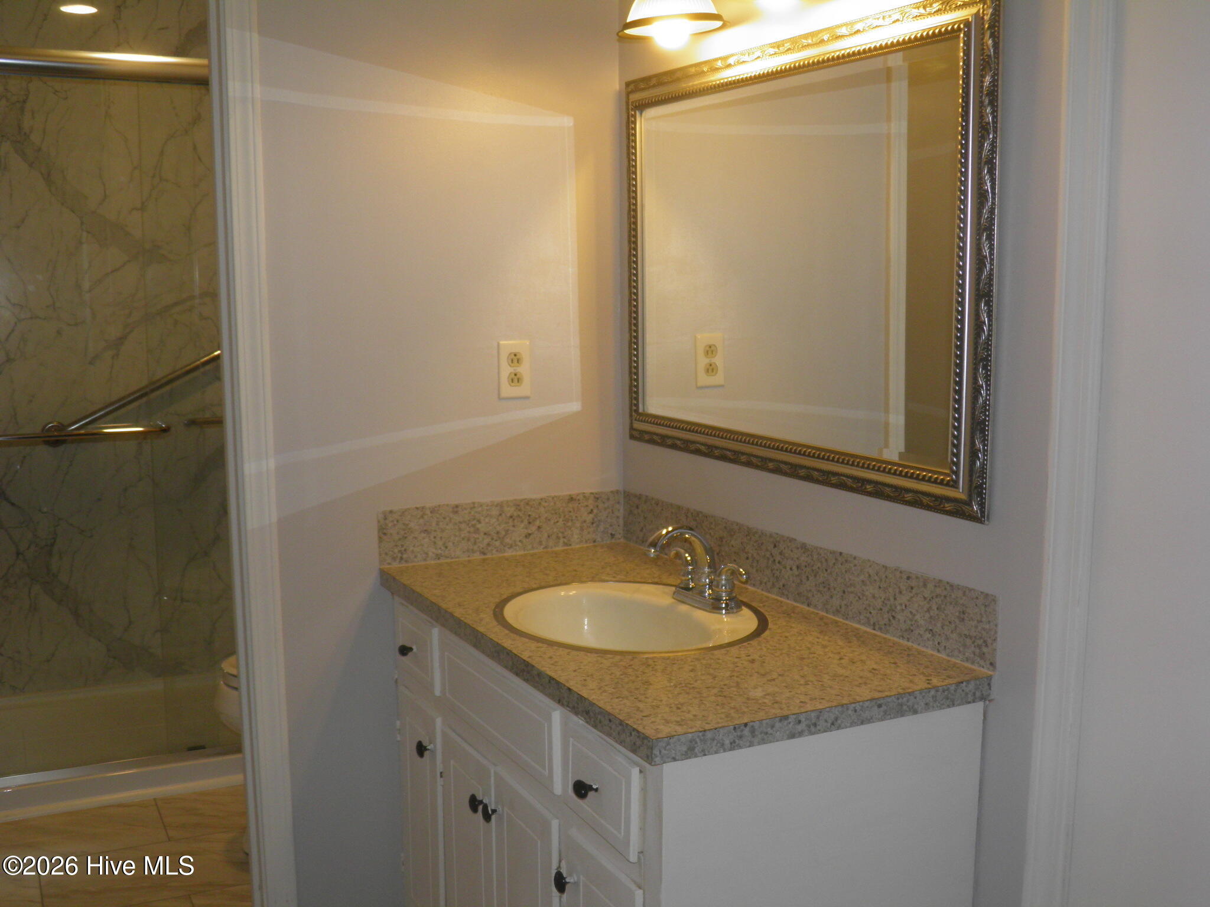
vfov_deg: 40.7
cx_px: 605
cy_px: 454
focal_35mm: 35
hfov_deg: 52.6
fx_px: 1223
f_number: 3.1
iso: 100
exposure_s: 1/50
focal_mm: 6.3
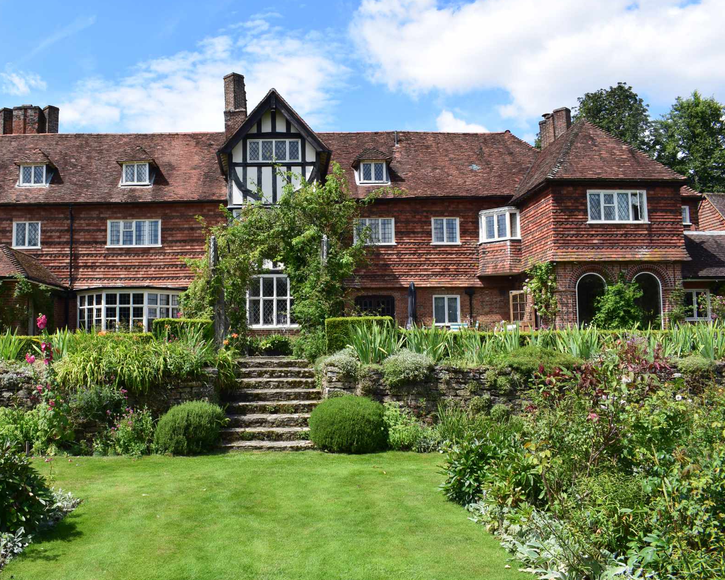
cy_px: 291
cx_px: 290
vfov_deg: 47.1
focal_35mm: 31
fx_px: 665
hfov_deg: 56.8
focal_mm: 18
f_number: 11
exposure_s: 1/400
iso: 400
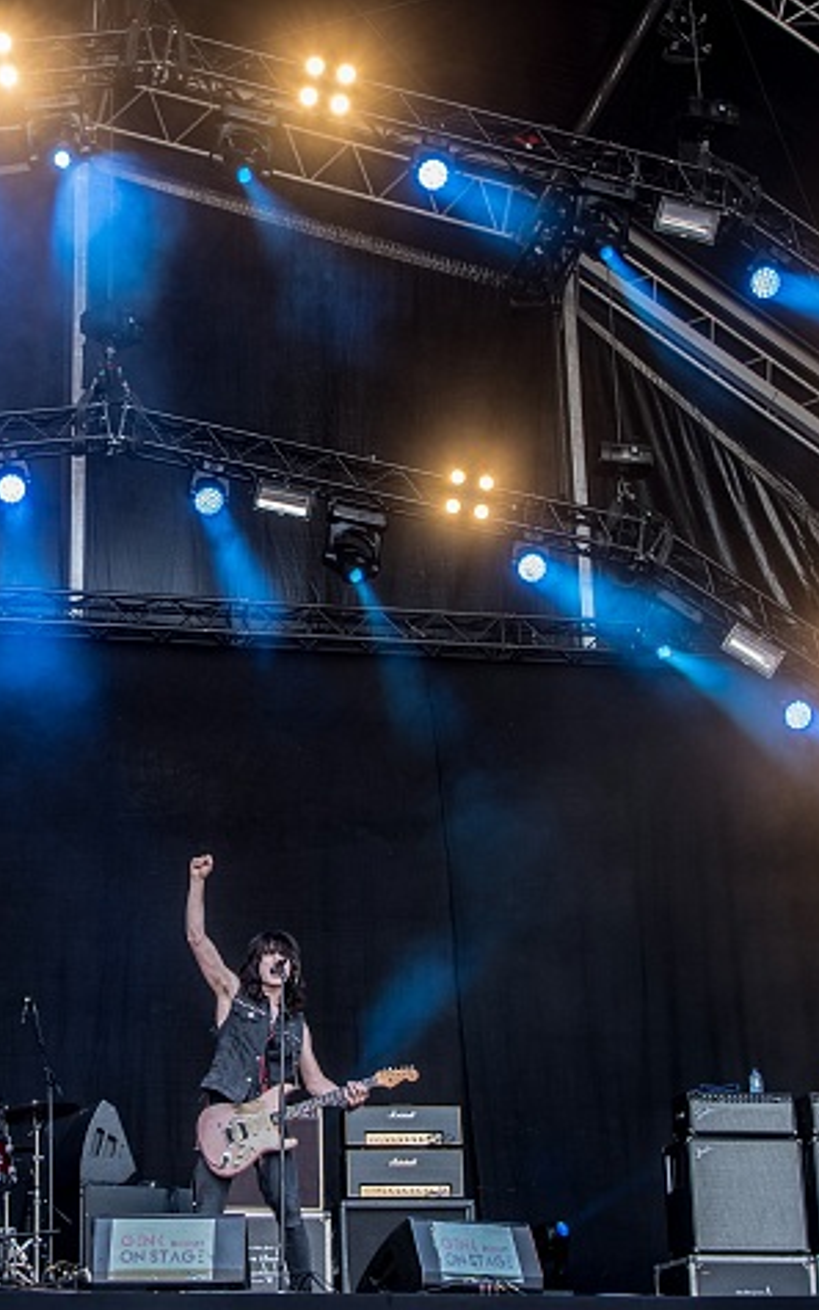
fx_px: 2562
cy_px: 656
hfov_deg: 18.1
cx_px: 210
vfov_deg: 28.7
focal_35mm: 72
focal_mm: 31
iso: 100
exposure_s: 1/100
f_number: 2.8
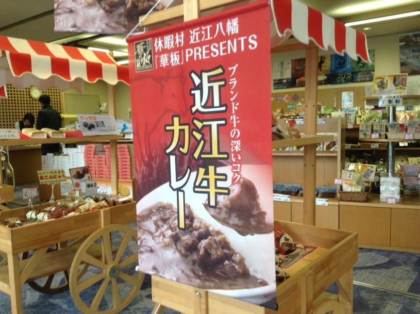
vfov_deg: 42.9
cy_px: 157
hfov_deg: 55.4
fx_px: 400
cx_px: 210
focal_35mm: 33
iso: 32
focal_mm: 3.3
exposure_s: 1/24
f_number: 2.4
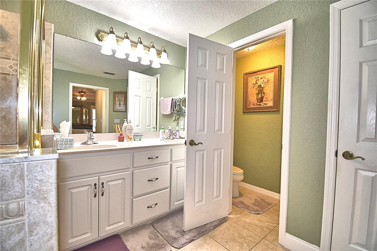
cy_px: 126
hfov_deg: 100.4
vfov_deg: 77.3
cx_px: 188
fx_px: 157
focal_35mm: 15
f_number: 4.5
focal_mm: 10
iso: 200
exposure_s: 1/30
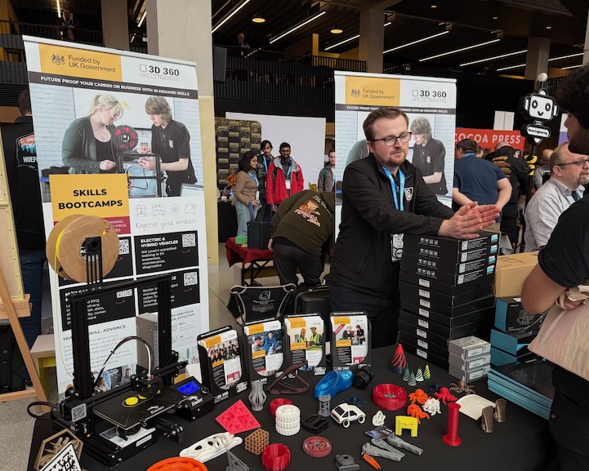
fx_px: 453
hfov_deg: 66.0
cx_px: 298
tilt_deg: -10.6
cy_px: 242
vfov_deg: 54.9
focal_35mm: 26
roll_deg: -0.9
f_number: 1.78
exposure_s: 1/222
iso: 64
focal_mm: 6.76
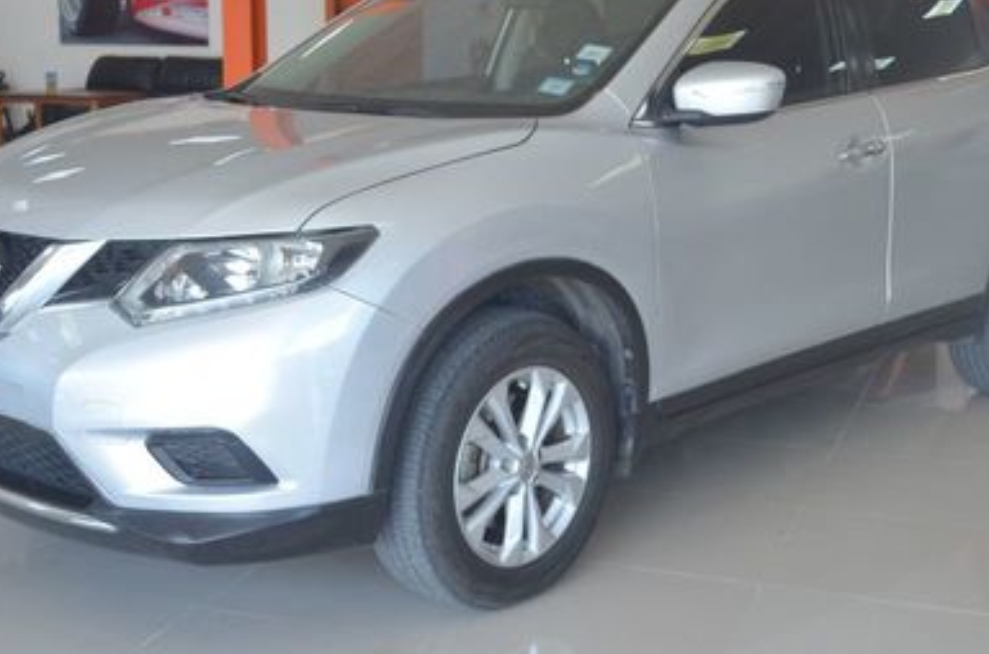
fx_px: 1507
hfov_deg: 36.3
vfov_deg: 24.4
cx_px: 497
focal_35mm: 55
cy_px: 232
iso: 500
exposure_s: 1/160
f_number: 3.8
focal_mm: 22
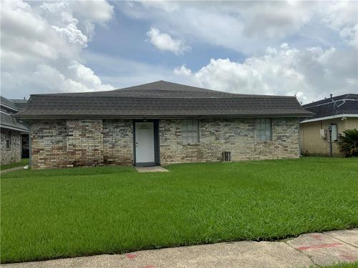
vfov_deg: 48.2
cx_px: 179
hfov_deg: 61.7
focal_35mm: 29
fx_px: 300
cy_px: 134
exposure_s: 1/3125
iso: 20
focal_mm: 3
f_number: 1.8
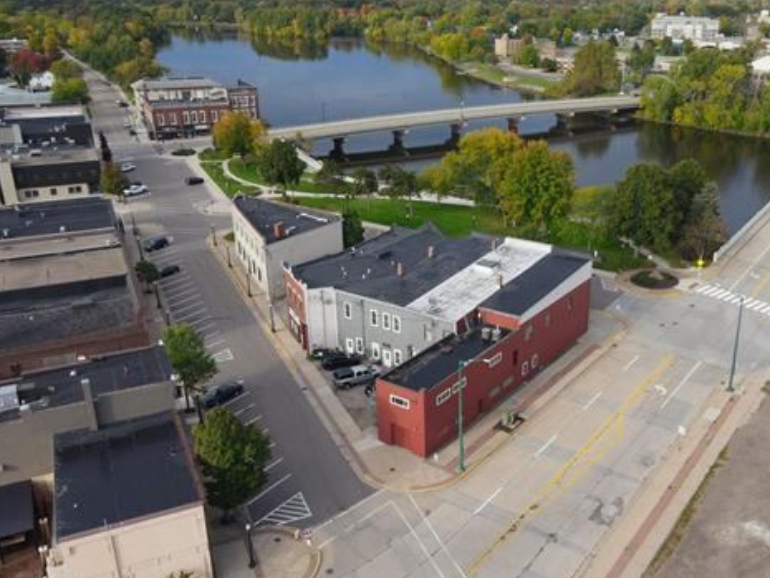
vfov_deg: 42.9
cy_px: 306
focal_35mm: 33
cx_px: 469
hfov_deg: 54.9
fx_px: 734
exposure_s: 1/250
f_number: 2.8
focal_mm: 4.5
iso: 100
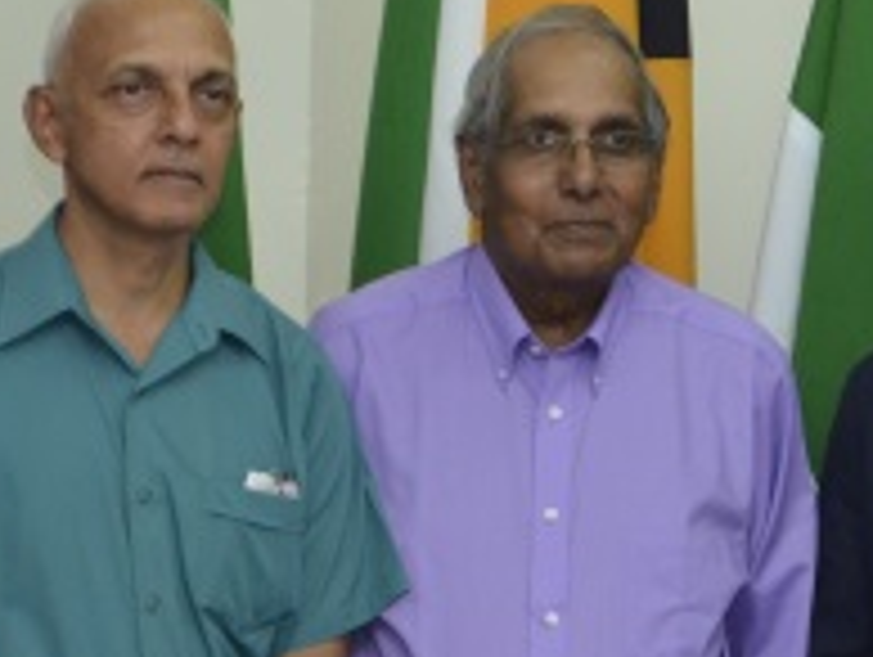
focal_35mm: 237
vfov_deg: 6.3
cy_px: 634
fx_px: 5984
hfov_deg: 8.3
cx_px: 594
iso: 2000
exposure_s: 1/100
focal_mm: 50
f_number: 5.6
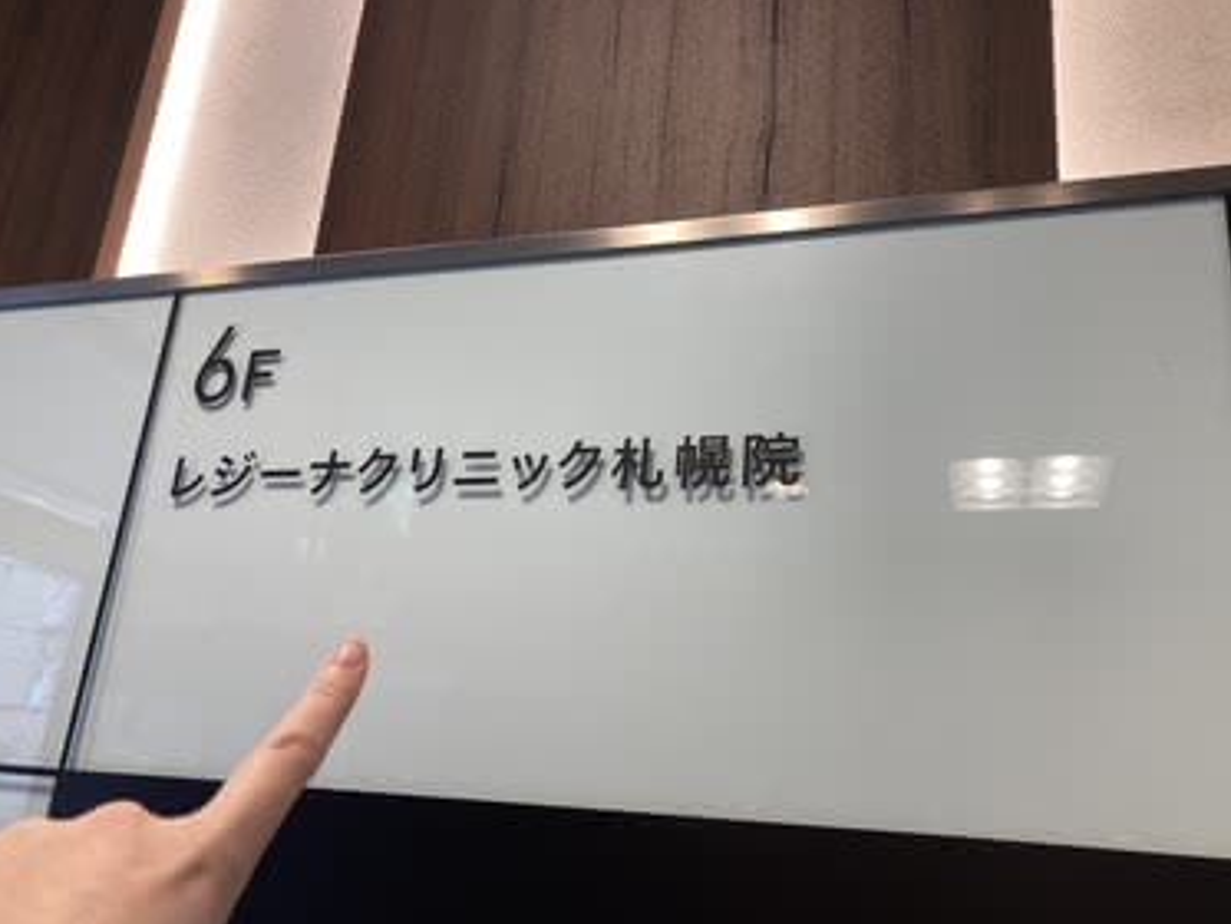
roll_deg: -4.6
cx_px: 650
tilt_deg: +18.0
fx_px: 1067
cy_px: 478
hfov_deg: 59.9
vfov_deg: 46.8
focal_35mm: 30
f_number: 1.8
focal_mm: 3.99
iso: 40
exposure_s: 1/100
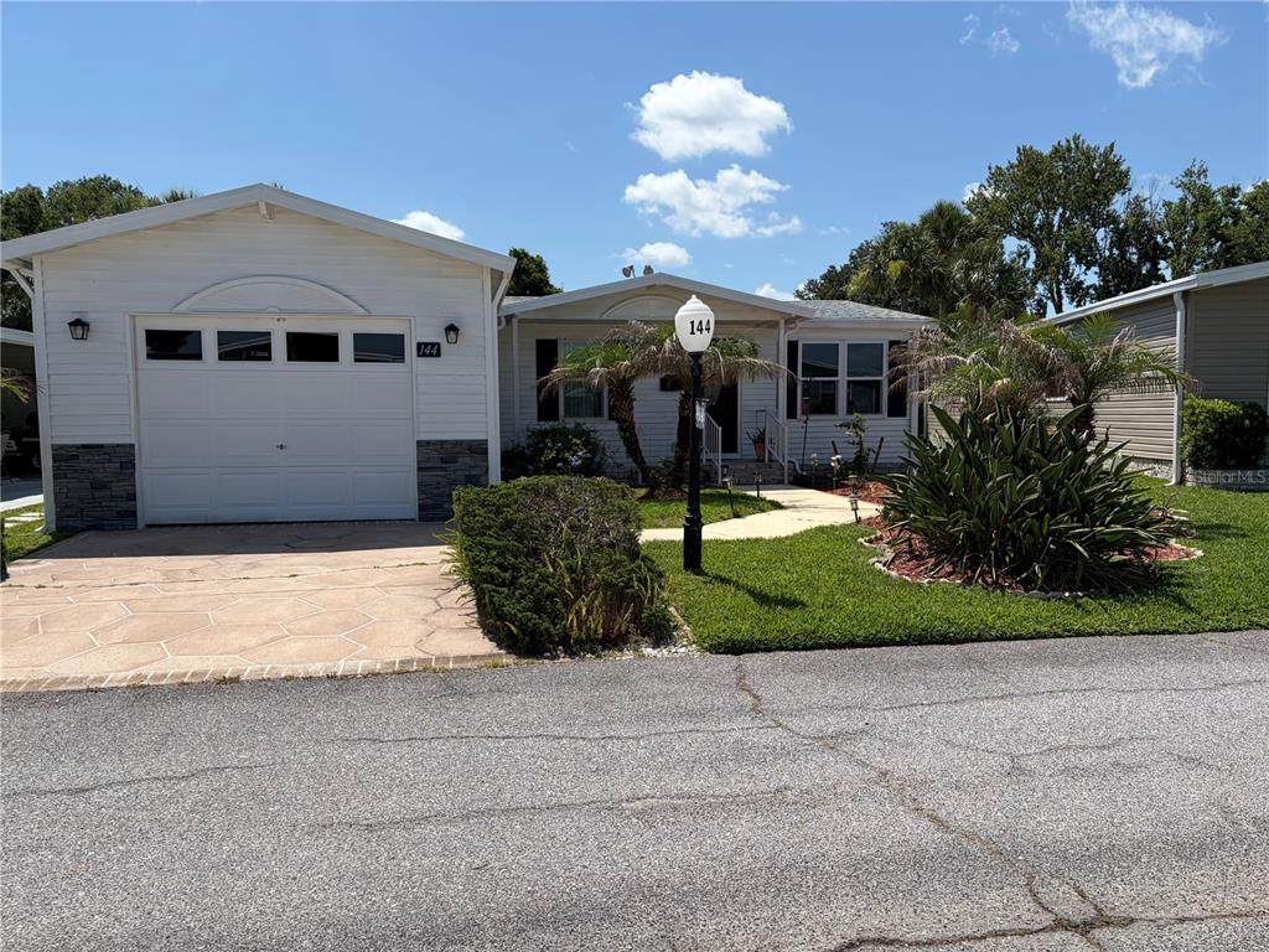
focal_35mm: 26
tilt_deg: -4.0
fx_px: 953
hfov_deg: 67.3
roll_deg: +0.9
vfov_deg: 53.1
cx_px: 634
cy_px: 476
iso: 64
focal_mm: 5.96
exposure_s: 1/6993
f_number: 1.6
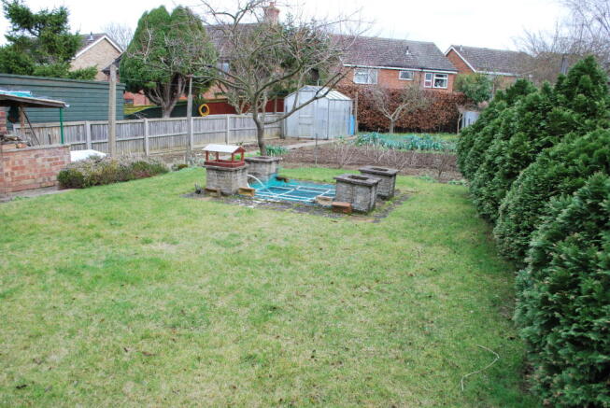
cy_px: 204
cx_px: 305
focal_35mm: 27
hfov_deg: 67.3
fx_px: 458
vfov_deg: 48.0
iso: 200
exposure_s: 1/125
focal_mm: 18
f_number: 5.6
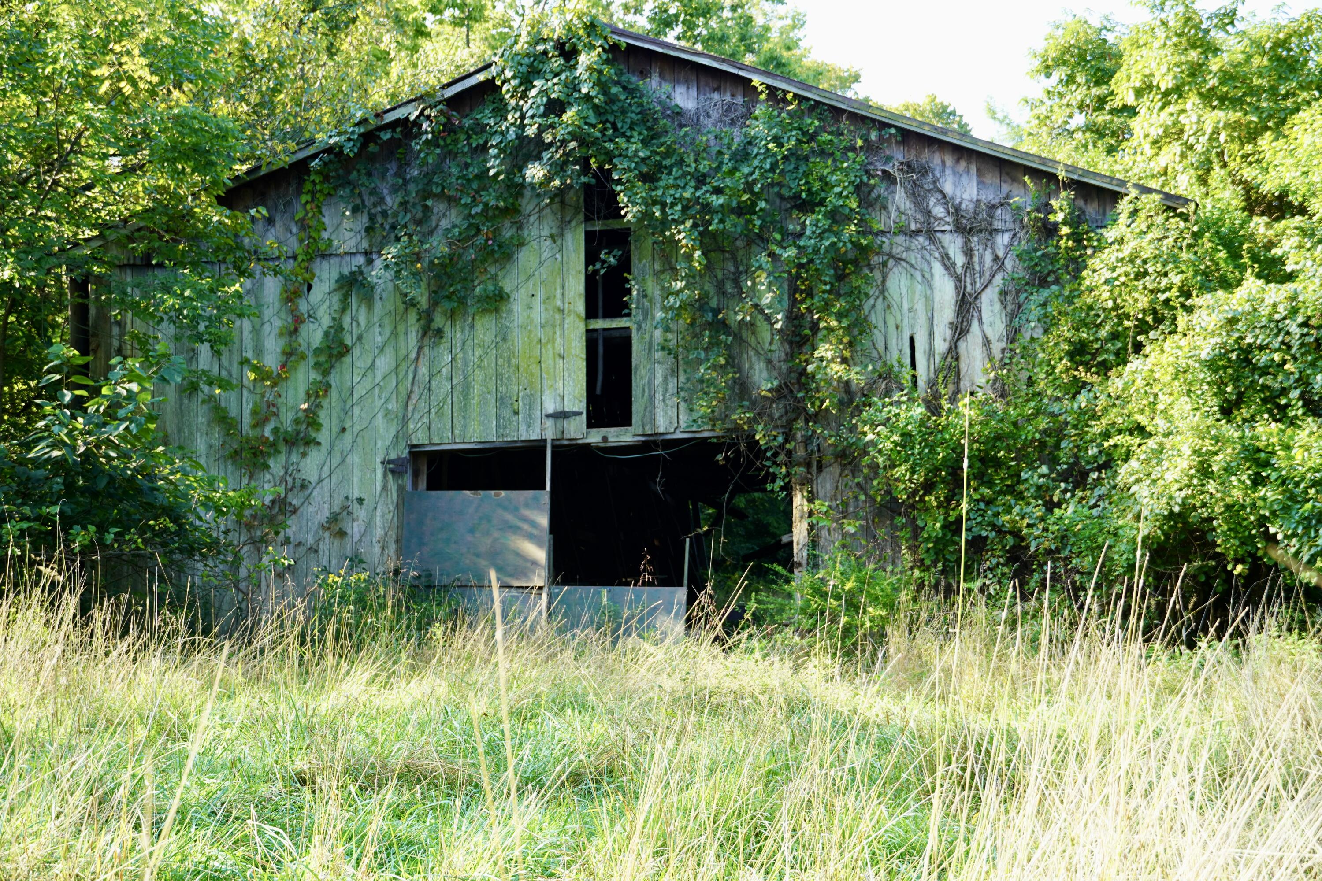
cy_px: 440
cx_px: 661
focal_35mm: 58
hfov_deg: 34.2
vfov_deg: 23.2
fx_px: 2148
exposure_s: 1/60
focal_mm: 39
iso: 100
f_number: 4.5
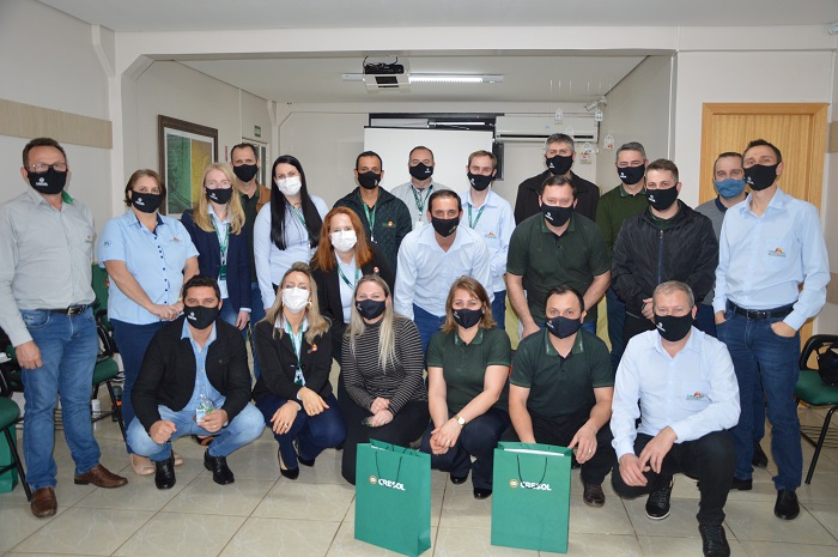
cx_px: 419
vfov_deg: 41.6
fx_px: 732
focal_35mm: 32
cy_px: 278
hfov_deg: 59.5
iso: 900
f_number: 3.8
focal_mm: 21
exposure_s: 1/60
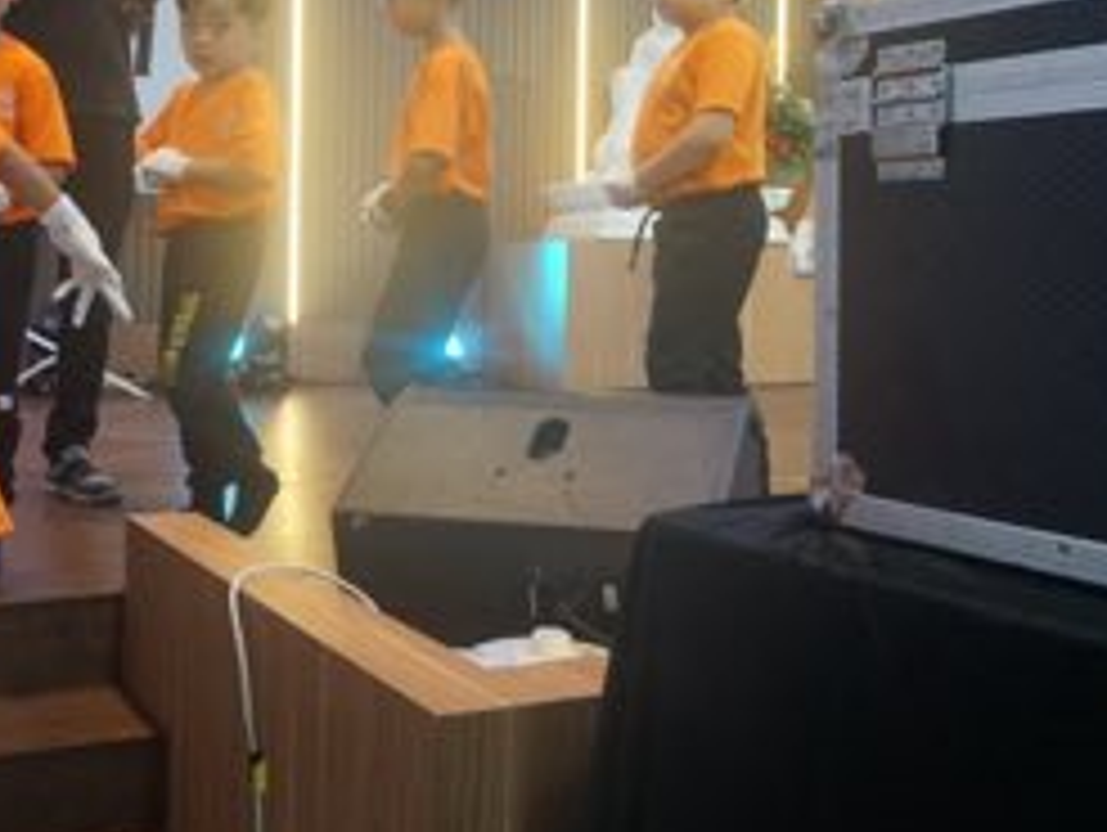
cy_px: 279
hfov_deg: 41.5
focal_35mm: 45
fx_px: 1440
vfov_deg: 32.0
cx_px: 374
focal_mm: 16
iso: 1600
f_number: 4
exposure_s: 1/160
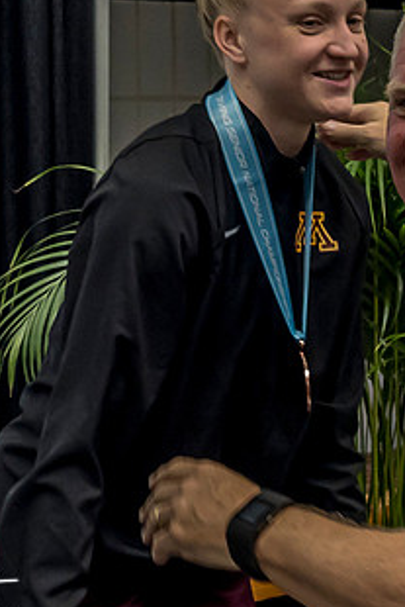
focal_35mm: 133
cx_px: 239
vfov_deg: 15.4
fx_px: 2242
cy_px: 244
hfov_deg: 10.3
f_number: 4
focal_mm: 19
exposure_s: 1/160
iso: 500
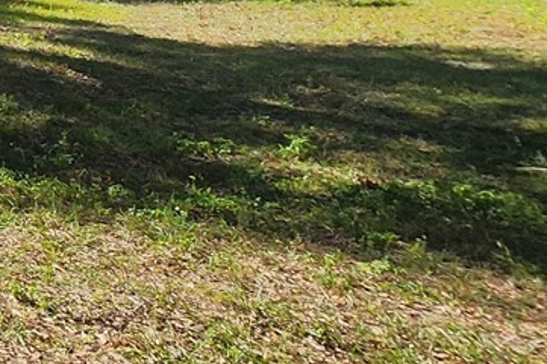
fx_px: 911
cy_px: -259
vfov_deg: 18.5
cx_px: -639
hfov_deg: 17.4
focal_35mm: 60
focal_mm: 2.2
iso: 50
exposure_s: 1/1874
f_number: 2.2
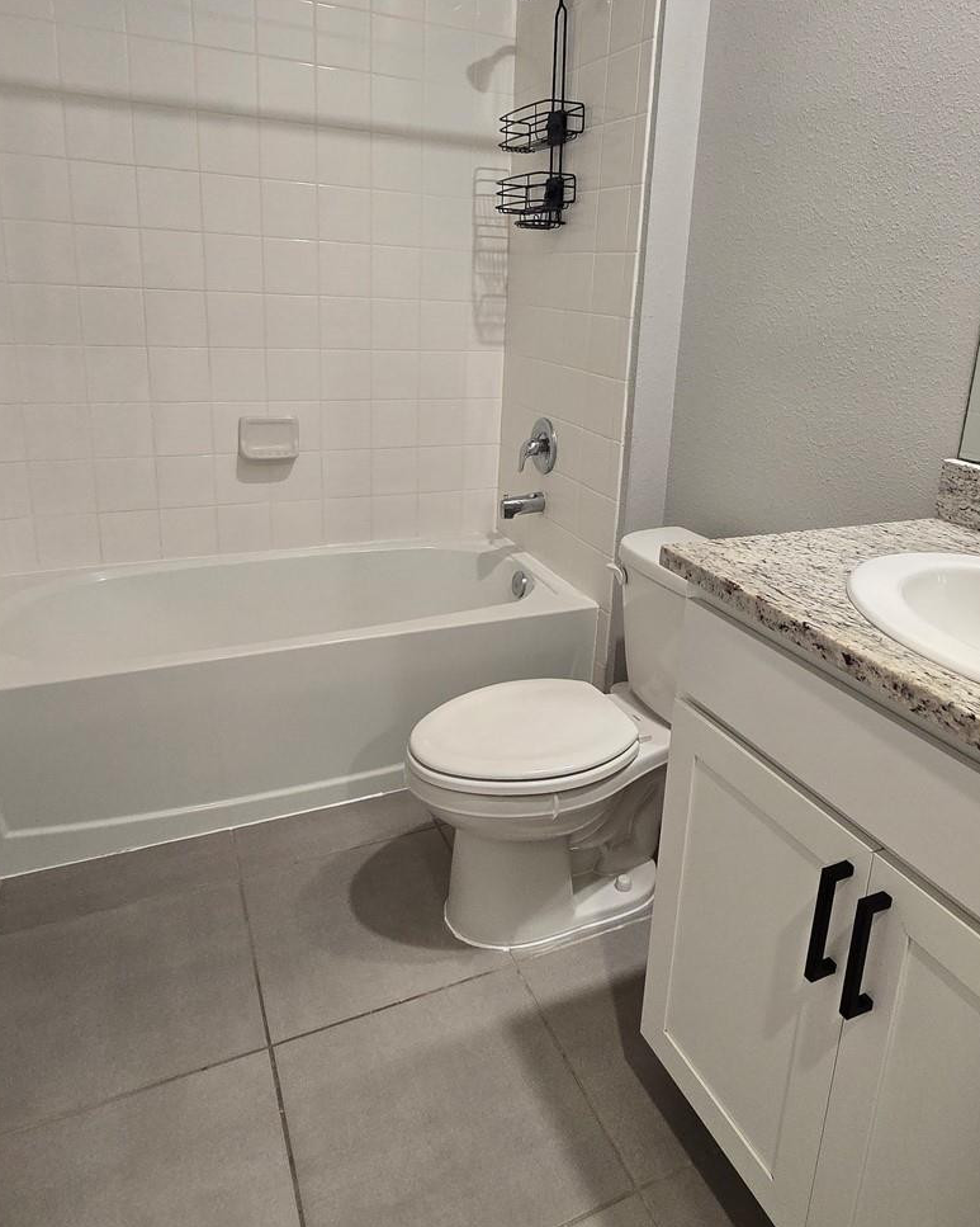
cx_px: 553
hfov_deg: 65.3
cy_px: 509
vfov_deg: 77.0
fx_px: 762
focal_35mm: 21
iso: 400
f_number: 2.2
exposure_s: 1/60
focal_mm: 2.2
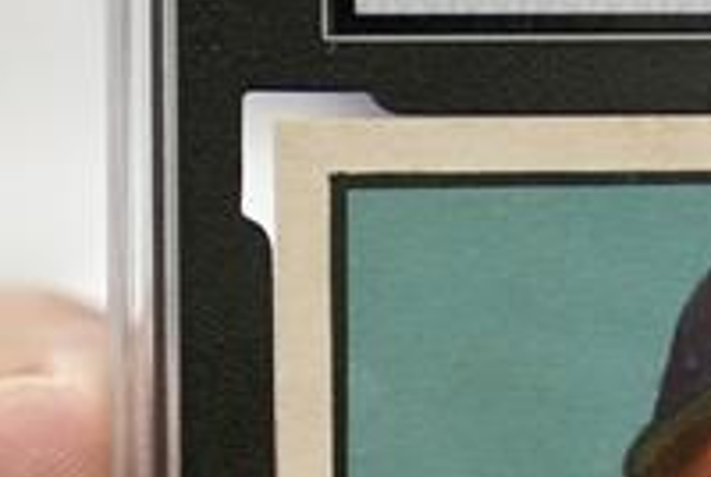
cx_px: 850
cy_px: 753
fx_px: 7081
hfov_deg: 5.7
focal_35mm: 358
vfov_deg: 3.8
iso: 4000
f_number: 2.8
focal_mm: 70
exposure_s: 1/500
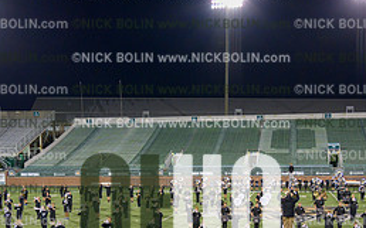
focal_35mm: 55
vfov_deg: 22.7
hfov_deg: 36.9
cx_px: 180
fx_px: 548
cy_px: 222
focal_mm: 24
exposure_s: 1/400
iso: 3200
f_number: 4
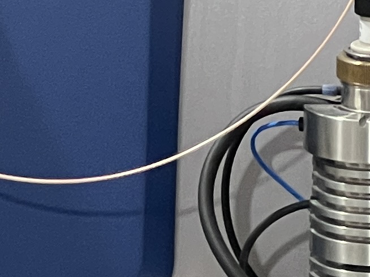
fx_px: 5075
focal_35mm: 475
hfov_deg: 4.2
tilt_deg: -14.5
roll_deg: +0.5
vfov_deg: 3.1
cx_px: 489
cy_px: 193
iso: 250
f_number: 2.8
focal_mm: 9
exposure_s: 1/50
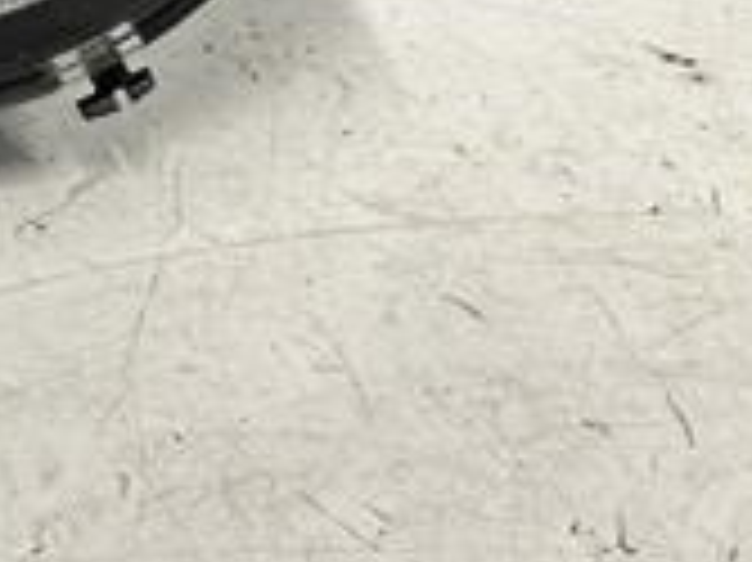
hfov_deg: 10.1
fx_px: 3994
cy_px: -265
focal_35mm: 184
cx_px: -630
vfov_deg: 7.9
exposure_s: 1/50
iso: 125
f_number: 1.78
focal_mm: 6.86
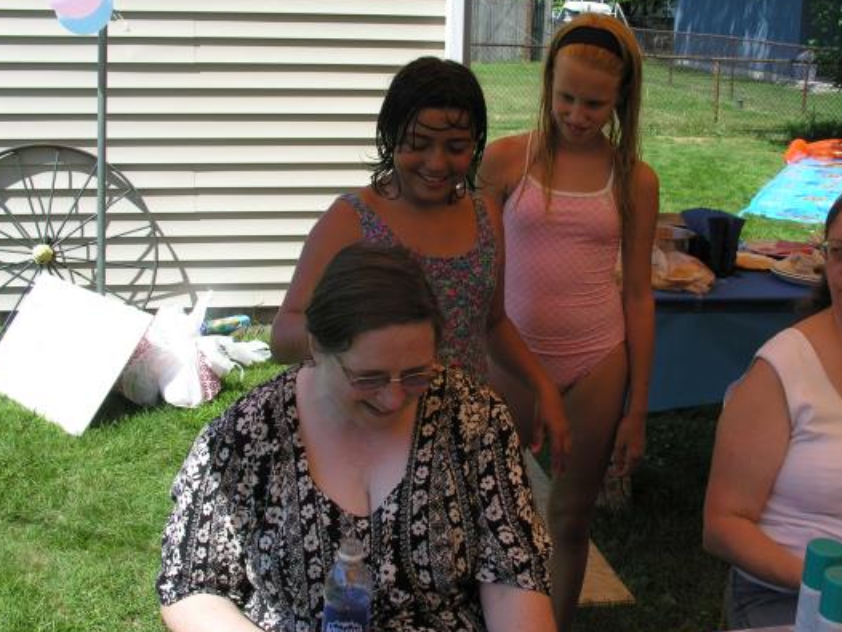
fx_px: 1095
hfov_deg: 42.0
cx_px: 469
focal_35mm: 45
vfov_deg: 32.2
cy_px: 290
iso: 50
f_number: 5.6
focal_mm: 9.5
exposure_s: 1/163
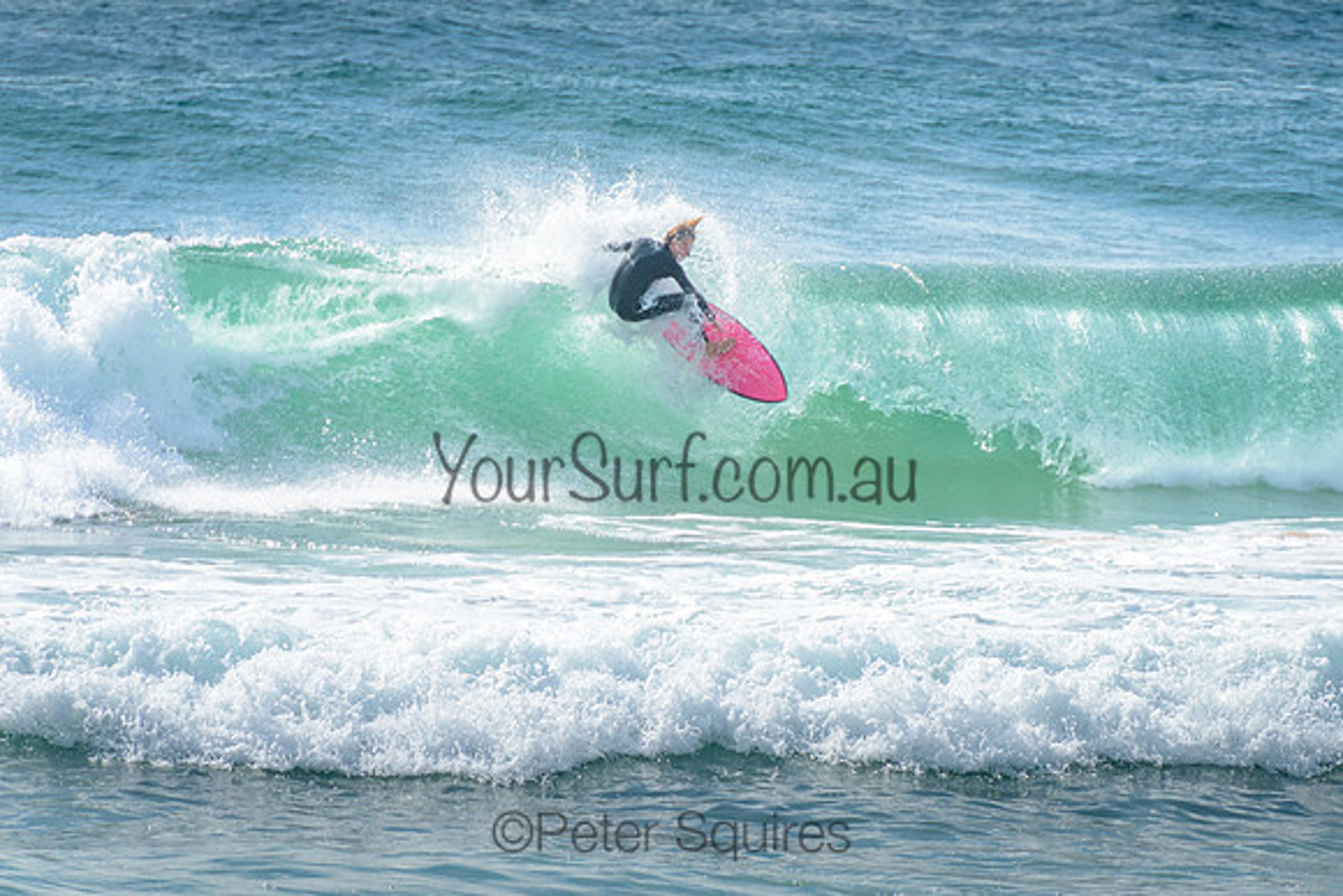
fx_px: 18299
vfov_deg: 2.8
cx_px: 808
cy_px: 362
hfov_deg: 4.2
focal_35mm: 490
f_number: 8
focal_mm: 400
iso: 200
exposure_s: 1/1600
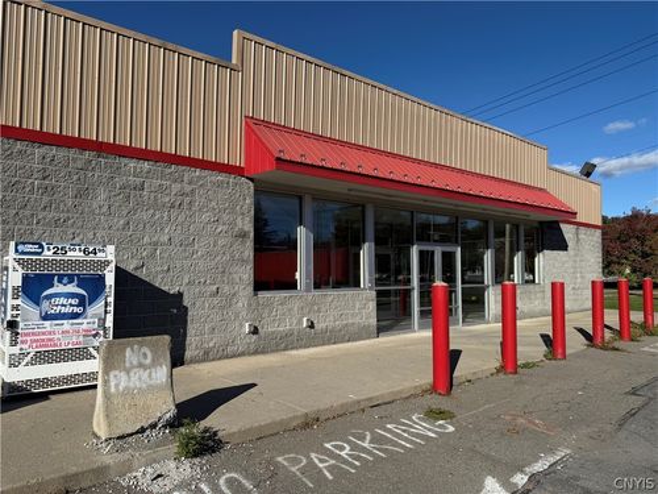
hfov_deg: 71.6
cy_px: 247
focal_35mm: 24
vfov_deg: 56.8
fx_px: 456
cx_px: 329
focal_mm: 6.76
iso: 80
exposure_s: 1/6711
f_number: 1.78
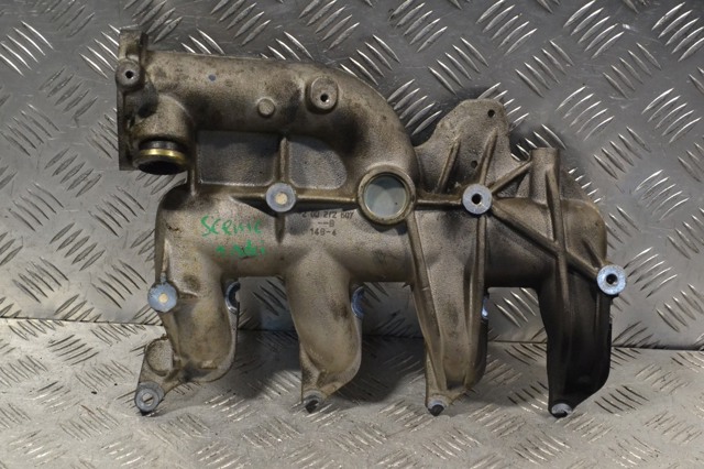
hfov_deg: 24.6
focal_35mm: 82
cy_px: 234
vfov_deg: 16.5
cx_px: 352
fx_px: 1612
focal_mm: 55
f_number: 9
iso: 3200
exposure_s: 1/320
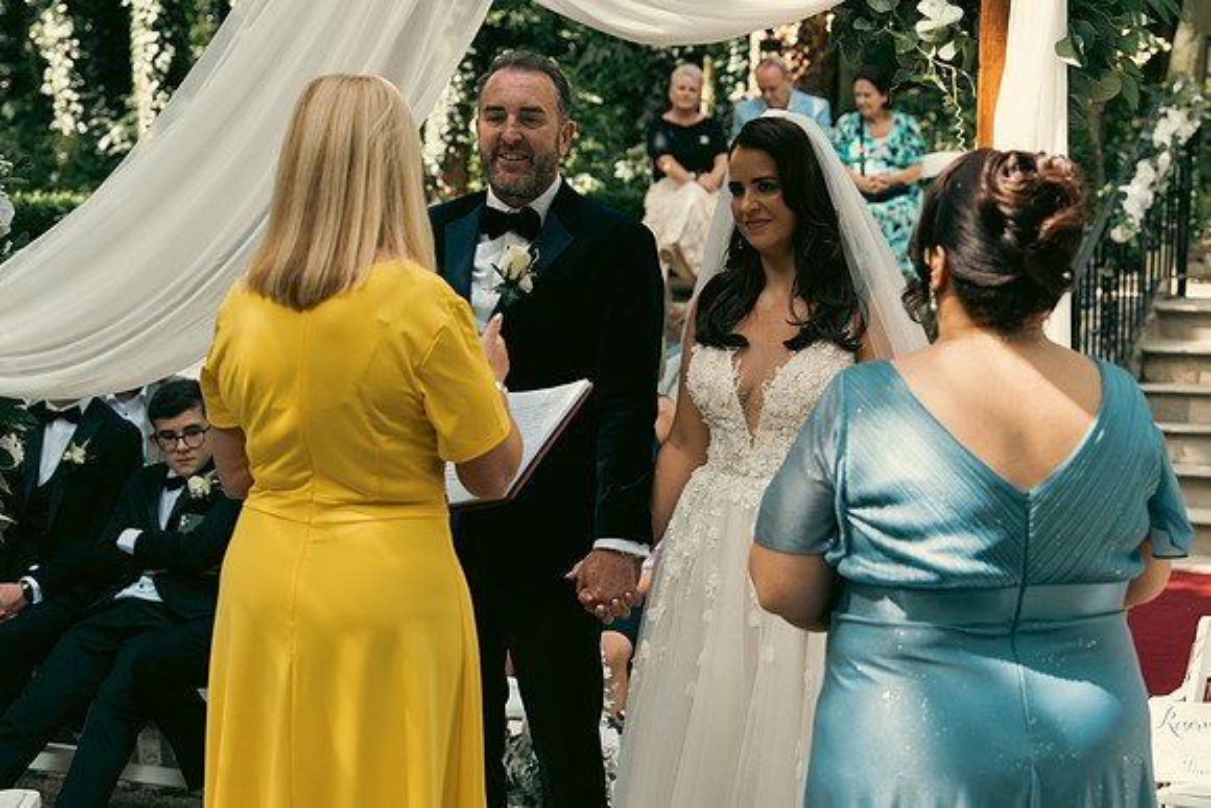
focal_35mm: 82
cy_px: 404
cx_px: 606
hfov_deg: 24.8
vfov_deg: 16.7
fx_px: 2759
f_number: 3.5
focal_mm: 55
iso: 200
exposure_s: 1/200
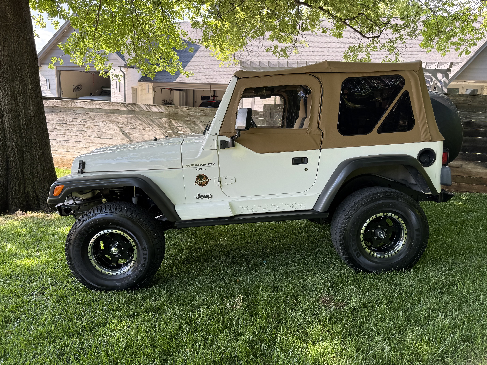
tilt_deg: -11.4
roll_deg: -2.9
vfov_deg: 56.8
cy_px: 182
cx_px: 244
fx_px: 338
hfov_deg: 71.6
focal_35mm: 24
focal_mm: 6.76
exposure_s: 1/336
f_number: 1.78
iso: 80
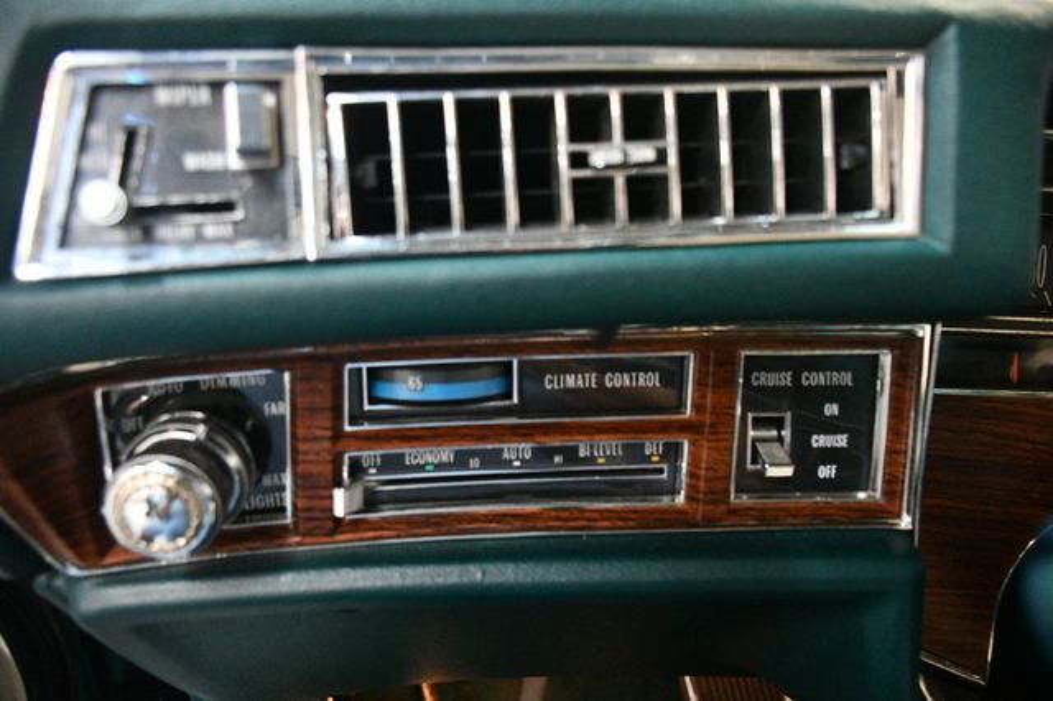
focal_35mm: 27
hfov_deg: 67.4
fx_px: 789
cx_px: 526
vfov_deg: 47.9
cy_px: 350
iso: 5000
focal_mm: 18
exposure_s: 1/60
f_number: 3.5
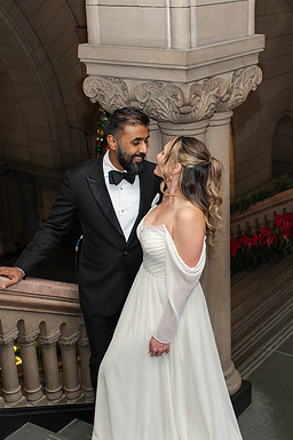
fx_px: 770
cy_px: 219
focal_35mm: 63
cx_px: 224
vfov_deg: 31.9
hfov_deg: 21.3
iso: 1000
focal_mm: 35
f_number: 3.5
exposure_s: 1/200
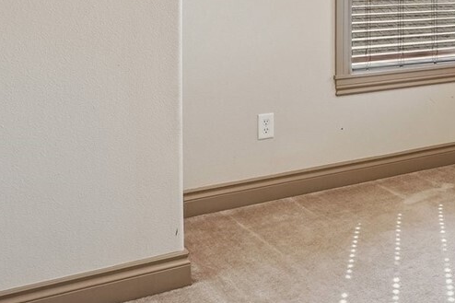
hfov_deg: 31.7
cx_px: 513
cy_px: -14
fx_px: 695
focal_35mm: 55
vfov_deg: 23.4
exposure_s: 1/60
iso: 400
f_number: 8
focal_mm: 16
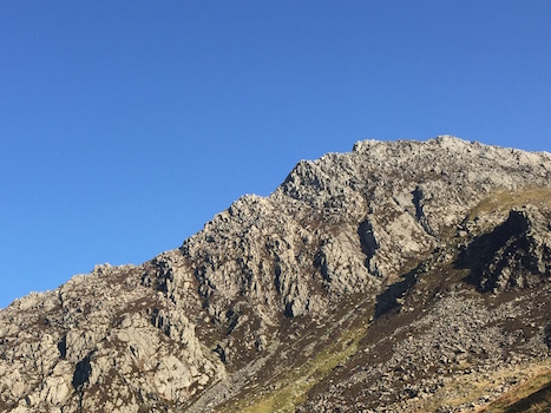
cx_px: 146
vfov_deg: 23.9
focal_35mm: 59
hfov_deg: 32.2
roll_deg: +0.3
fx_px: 939
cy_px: 396
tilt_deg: +15.2
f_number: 2.2
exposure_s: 1/964
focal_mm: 4.15
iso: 32
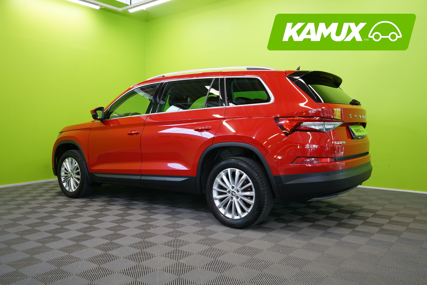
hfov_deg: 61.9
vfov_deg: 43.6
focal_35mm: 30
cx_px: 214
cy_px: 142
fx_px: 356
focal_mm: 30
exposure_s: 1/30
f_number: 5.6
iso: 500
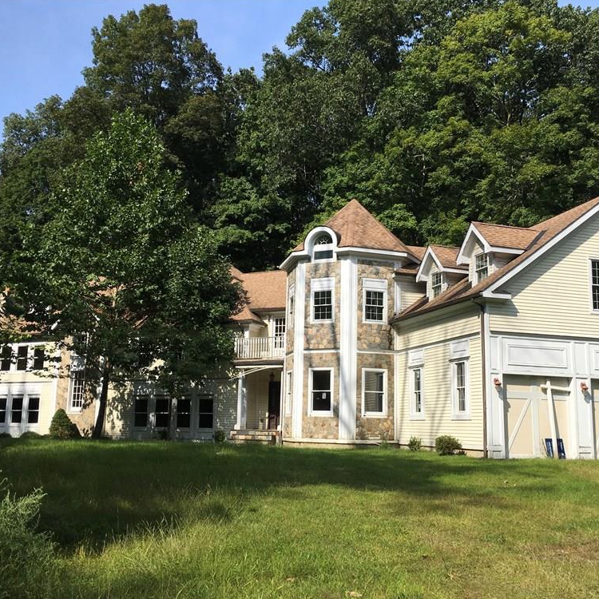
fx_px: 685
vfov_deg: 47.2
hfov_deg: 47.2
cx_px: 316
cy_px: 304
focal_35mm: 35
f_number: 2.2
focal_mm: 4.15
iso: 25
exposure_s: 1/1972
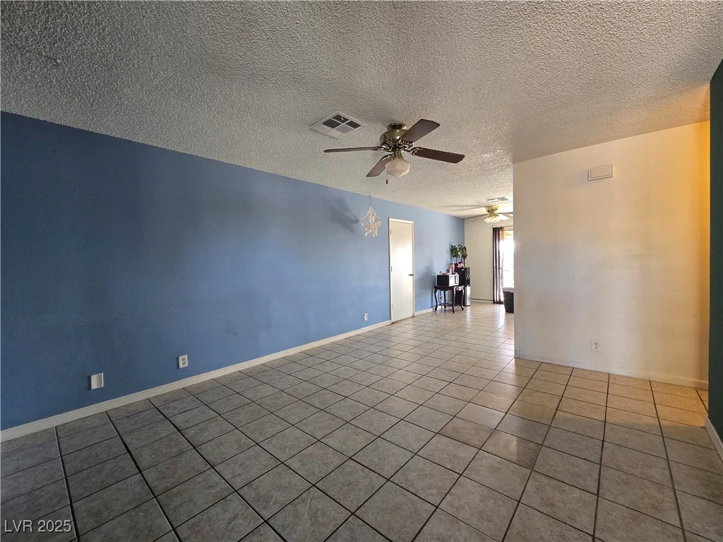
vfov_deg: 89.9
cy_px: 271
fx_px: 272
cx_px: 362
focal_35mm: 13
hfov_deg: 106.2
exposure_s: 1/60
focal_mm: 2.2
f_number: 2.2
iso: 250
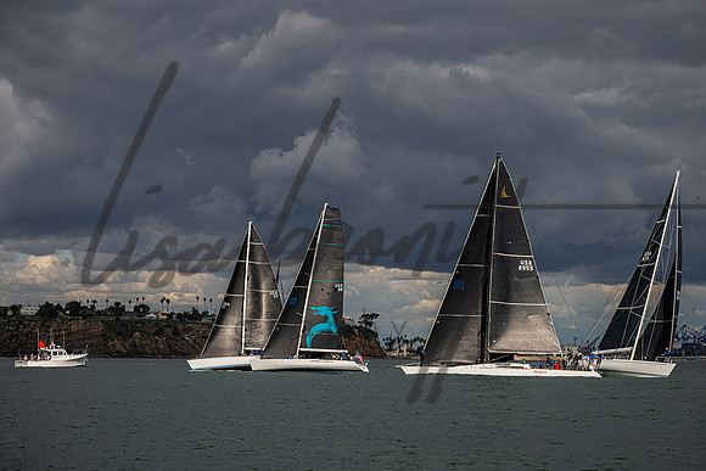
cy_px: 236
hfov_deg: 19.1
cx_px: 365
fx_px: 2096
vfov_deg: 12.8
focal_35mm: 107
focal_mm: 100
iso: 400
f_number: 5.6
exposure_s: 1/5000
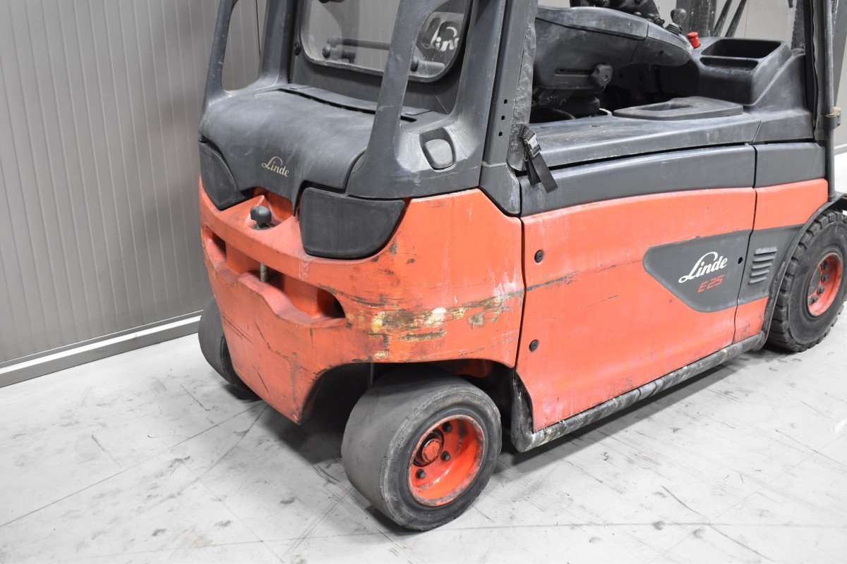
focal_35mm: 36
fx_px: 847
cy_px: 282
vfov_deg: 36.9
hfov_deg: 53.1
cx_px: 424
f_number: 4.5
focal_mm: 24
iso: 1600
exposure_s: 1/25
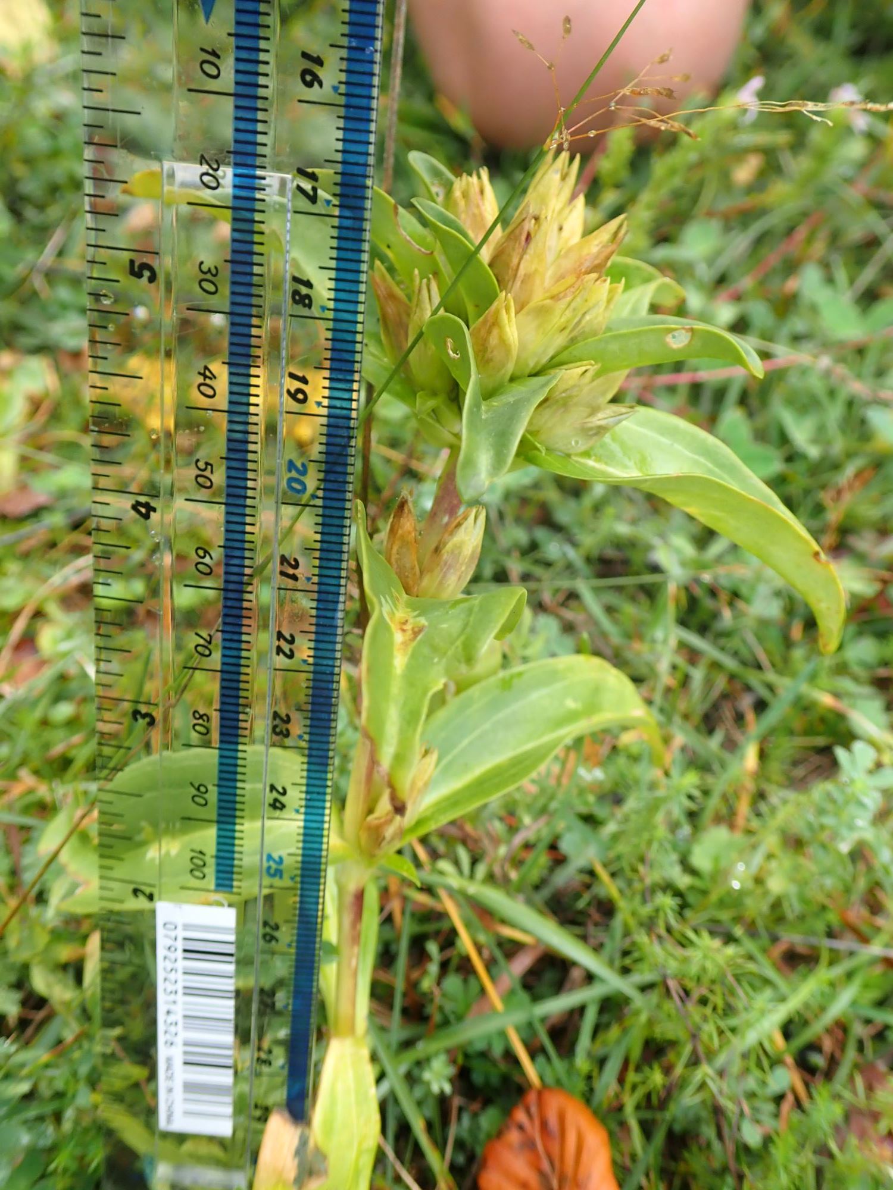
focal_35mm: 30
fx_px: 1032
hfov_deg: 46.8
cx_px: 446
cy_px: 595
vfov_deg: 60.0
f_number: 3.2
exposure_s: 1/100
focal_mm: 5.5
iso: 100
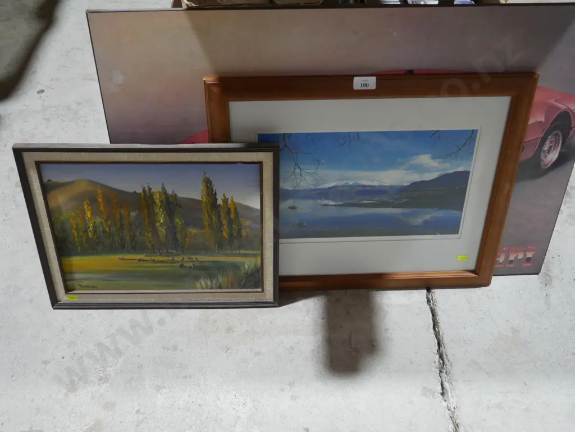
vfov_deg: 37.8
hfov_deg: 49.0
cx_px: 288
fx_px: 632
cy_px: 216
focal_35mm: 38
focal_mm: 19
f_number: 4.1
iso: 500
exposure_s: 1/60
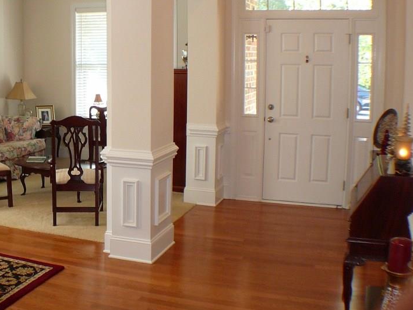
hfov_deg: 29.5
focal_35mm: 65
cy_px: 126
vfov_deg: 22.6
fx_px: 776
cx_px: 119
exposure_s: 1/30
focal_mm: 6.7
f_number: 3.2
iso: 160
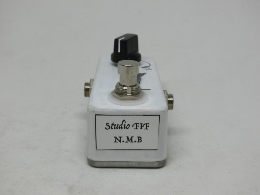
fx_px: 391
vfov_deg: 28.0
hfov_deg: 36.8
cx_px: 130
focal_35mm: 52
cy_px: 98
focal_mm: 9.3
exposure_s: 1/125
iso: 100
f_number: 4.7
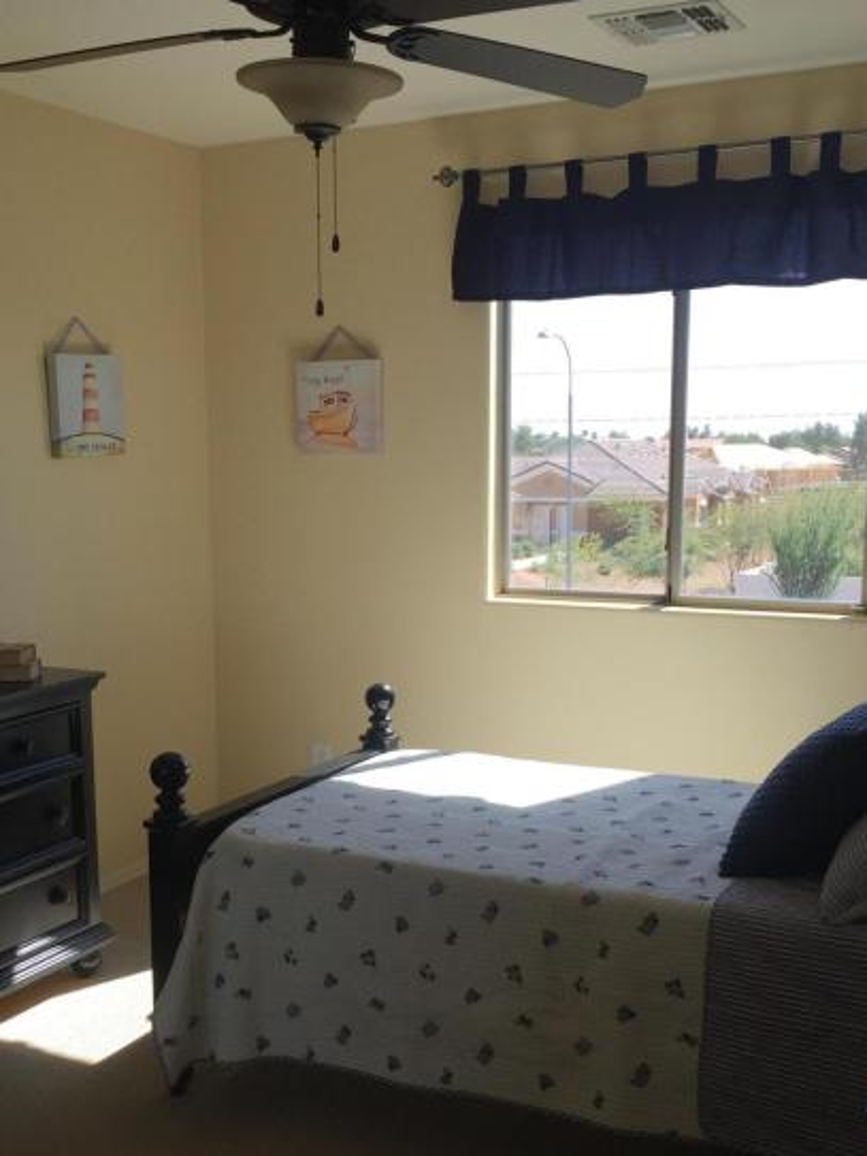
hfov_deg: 35.1
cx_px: 375
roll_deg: +0.5
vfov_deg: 45.5
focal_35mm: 41
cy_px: 698
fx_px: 1370
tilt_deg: -9.0
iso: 32
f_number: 2.2
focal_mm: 4.15
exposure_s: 1/465
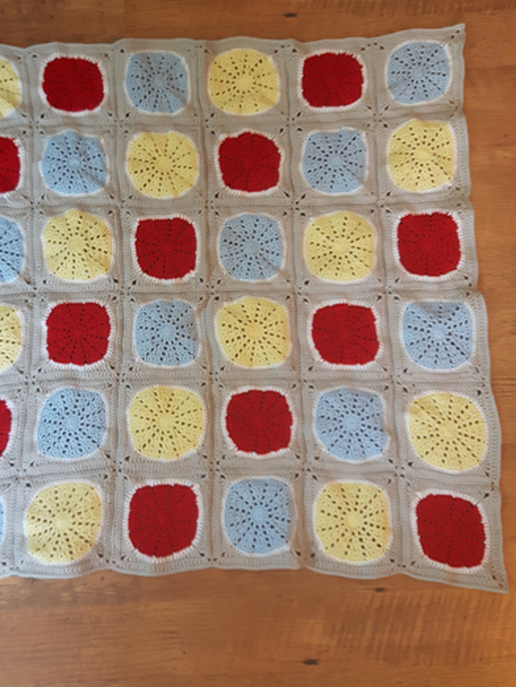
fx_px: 755
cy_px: 336
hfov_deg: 37.6
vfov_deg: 49.0
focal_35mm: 38
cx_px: 205
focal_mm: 3.7
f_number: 1.9
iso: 125
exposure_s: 1/33
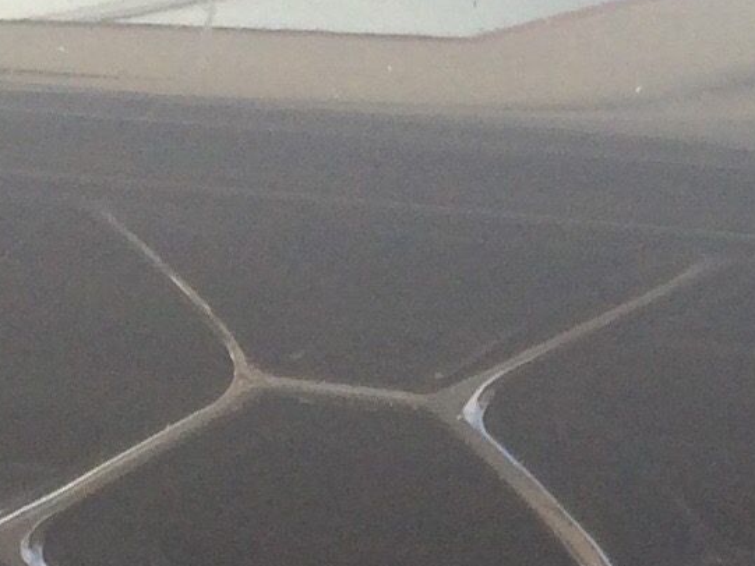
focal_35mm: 175
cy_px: 1457
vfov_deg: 7.8
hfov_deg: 11.3
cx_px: 504
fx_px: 3818
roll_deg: -1.4
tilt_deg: -26.7
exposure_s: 1/33
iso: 64
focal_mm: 4.15
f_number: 2.2
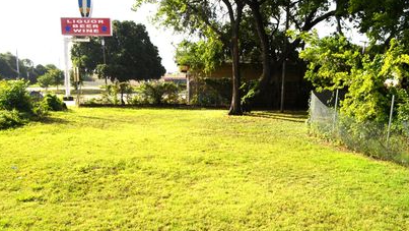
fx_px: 380
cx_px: 216
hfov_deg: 56.6
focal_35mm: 35
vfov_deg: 33.4
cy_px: 156
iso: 100
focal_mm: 18
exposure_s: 1/250
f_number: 8
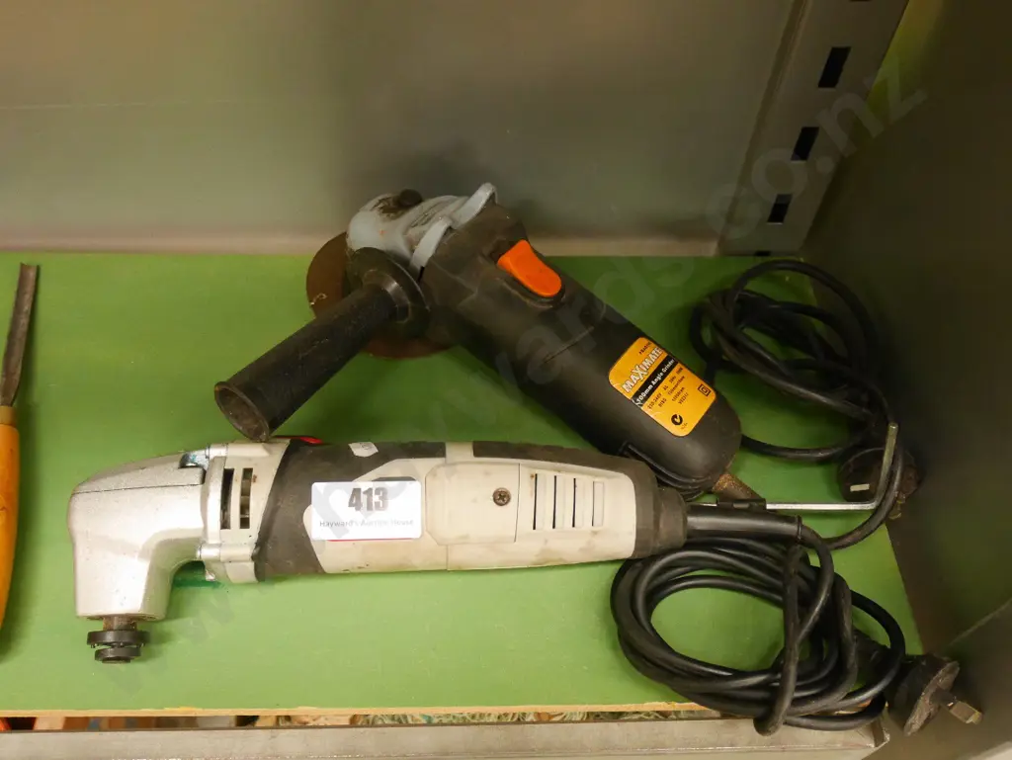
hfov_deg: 59.9
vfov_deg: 46.8
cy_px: 380
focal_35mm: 30
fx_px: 877
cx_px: 506
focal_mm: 15
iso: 3200
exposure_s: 1/60
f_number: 3.7
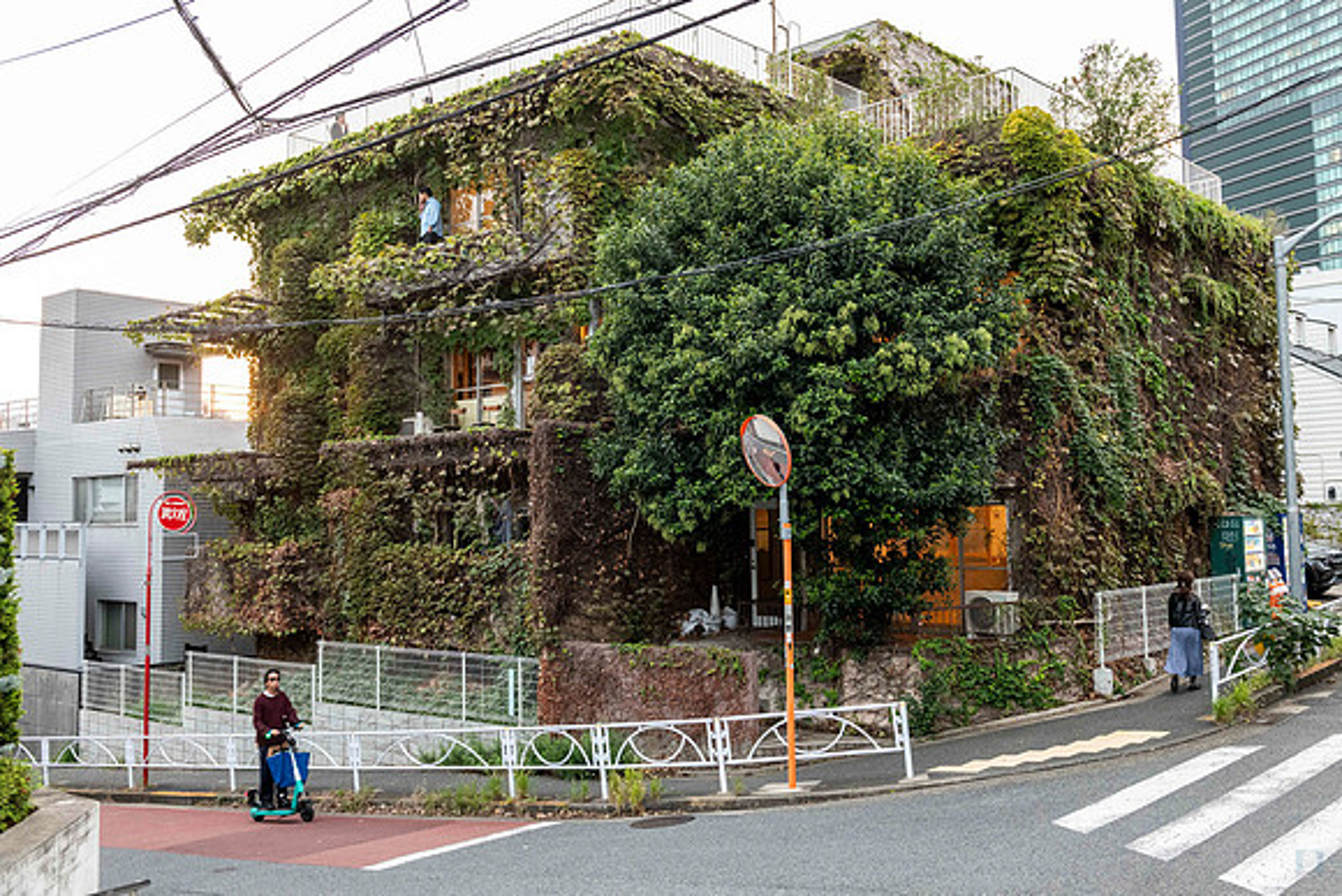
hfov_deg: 56.4
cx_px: 703
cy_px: 427
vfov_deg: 39.4
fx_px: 1250
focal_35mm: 34
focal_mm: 32
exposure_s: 1/60
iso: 2000
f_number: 5.6
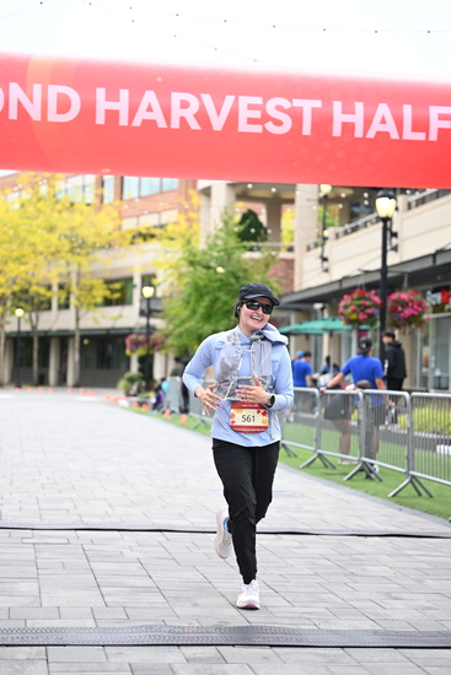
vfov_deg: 28.8
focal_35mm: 70
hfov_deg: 19.5
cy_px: 338
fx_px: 1314
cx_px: 226
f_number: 2.8
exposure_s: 1/1600
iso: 640
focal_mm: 70
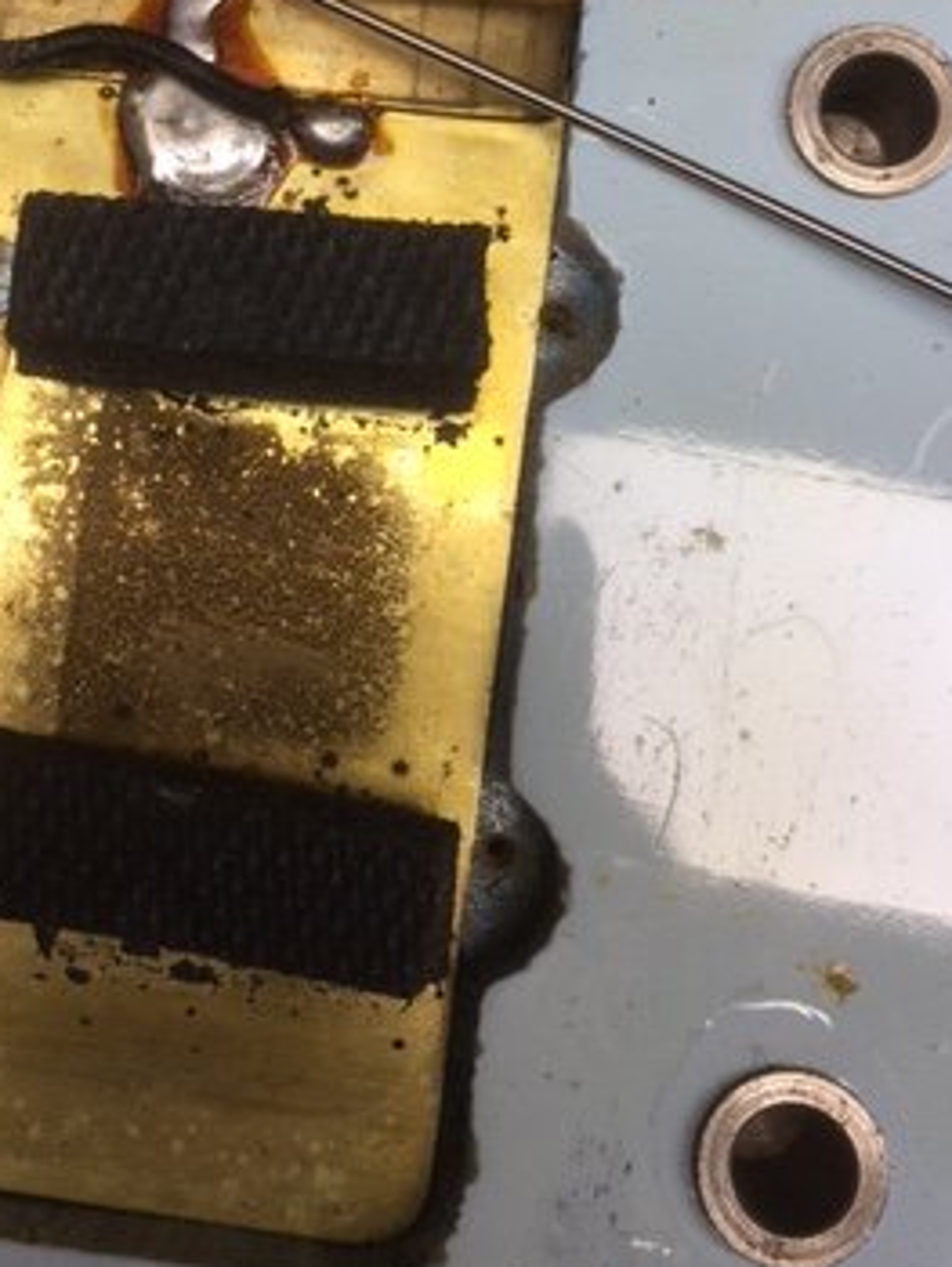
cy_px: 272
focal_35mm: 53
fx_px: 1941
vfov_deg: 35.1
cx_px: 387
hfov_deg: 27.5
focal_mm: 4.15
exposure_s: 1/50
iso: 32
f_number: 2.2
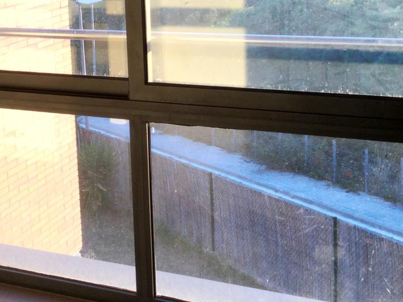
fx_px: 815
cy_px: 70
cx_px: 114
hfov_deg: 27.5
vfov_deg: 20.8
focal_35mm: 70
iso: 25
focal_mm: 3.3
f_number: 2.4
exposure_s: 1/100
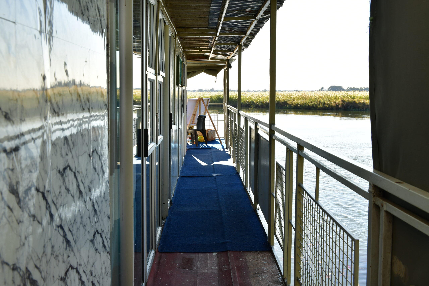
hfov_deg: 50.7
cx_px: 214
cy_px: 143
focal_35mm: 38
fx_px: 453
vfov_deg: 35.1
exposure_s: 1/125
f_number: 13
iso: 250
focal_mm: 38
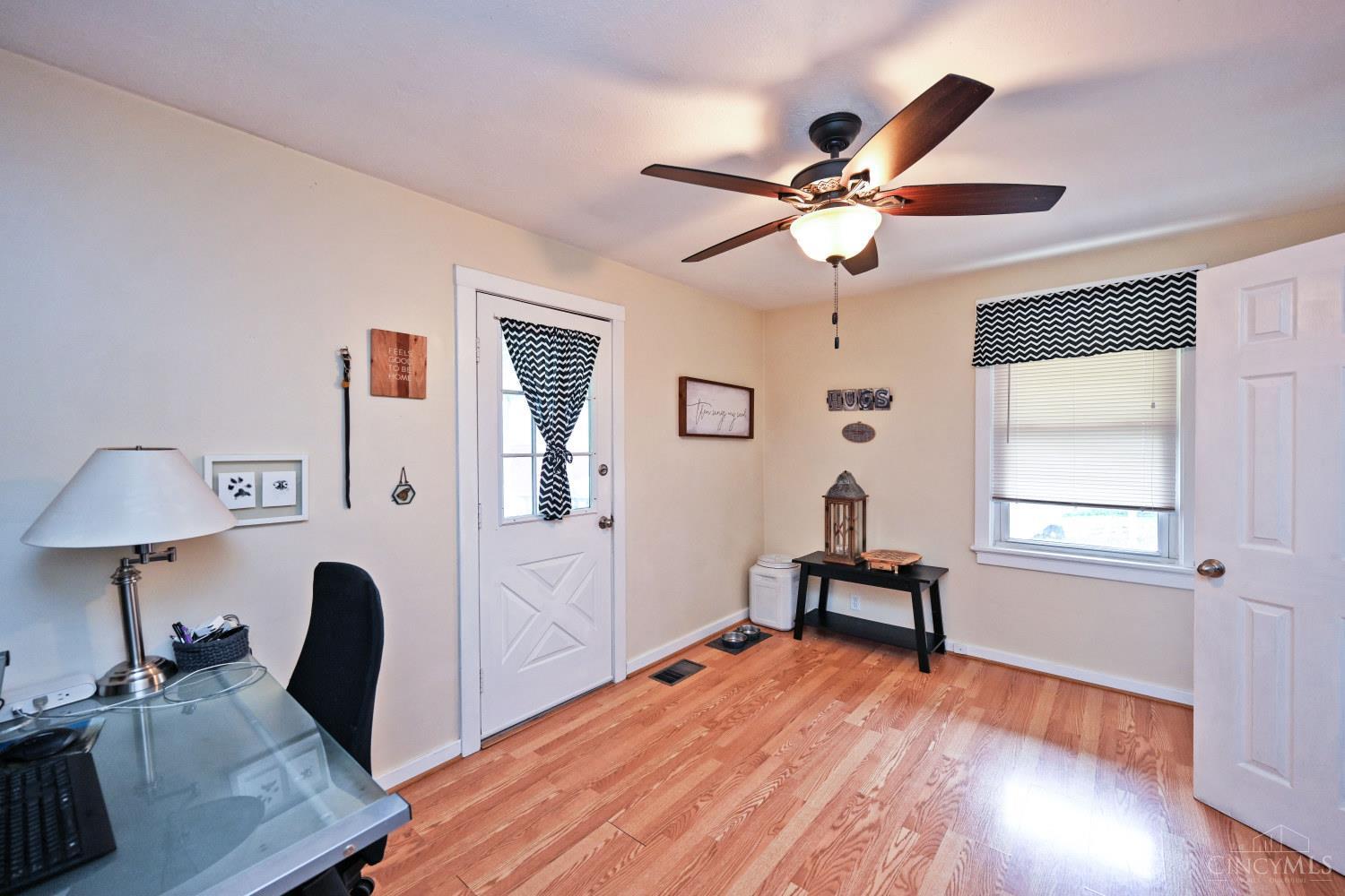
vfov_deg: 81.2
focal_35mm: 14
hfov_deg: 104.3
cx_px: 672
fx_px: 523
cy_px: 448
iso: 400
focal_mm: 14
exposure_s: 1/60
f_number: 4
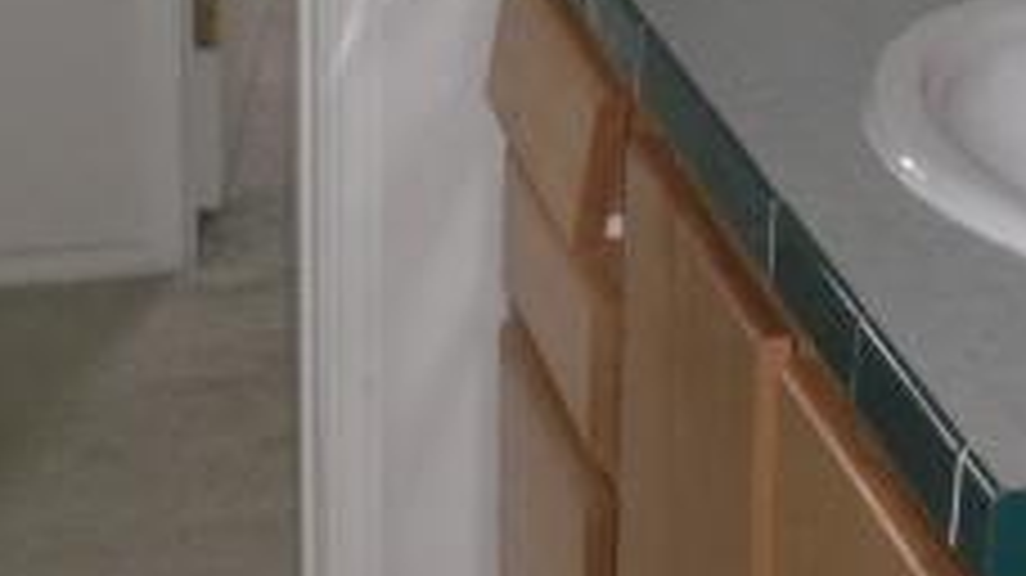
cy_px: -320
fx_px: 3154
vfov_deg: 10.1
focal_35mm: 116
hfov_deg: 18.3
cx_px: 855
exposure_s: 1/60
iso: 200
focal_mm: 6.3
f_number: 3.1
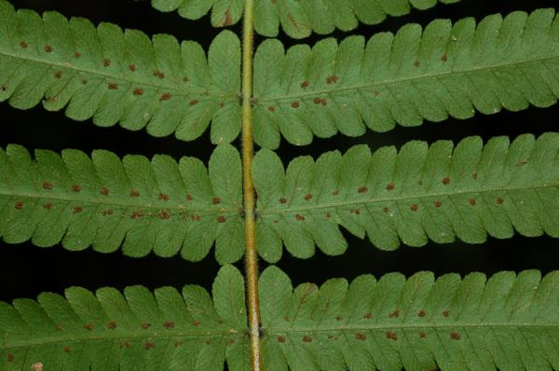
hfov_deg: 22.7
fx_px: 1395
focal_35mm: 90
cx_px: 280
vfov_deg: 15.1
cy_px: 186
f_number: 18
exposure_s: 1/60
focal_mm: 60
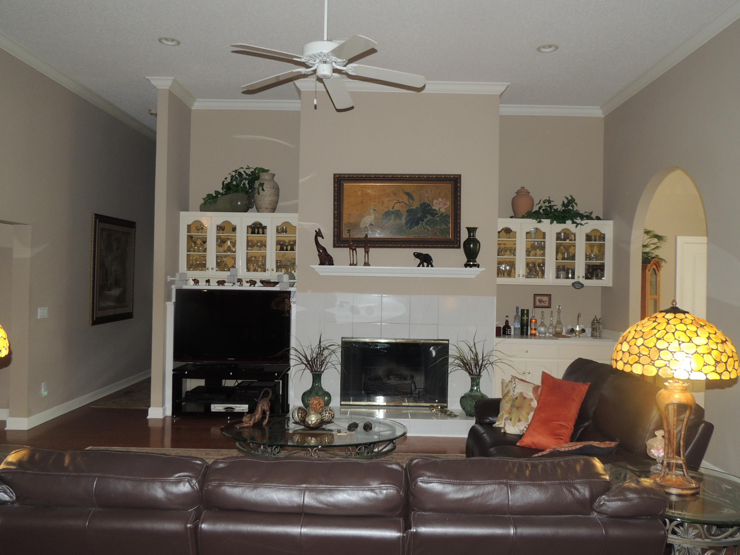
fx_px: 556
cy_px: 272
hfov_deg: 67.3
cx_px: 377
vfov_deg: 53.1
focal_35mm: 26
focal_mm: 4.3
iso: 200
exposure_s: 1/30
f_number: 3
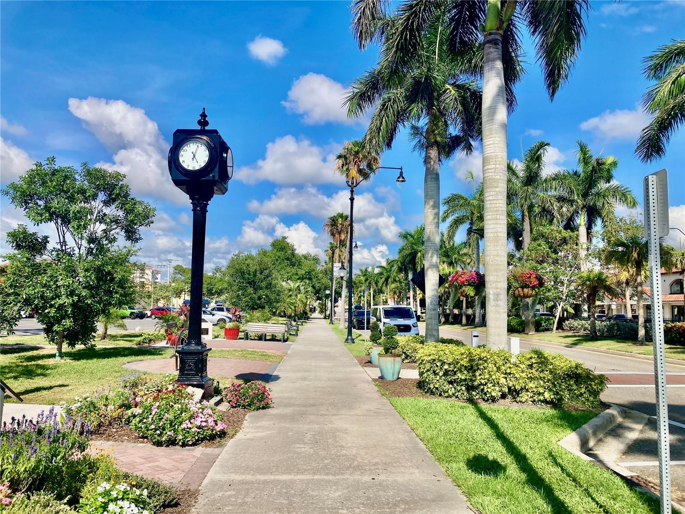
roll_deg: +0.2
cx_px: 342
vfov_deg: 49.7
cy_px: 257
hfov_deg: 63.4
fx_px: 554
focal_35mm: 28
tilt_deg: +6.4
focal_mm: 3.99
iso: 25
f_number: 1.8
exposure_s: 1/2404
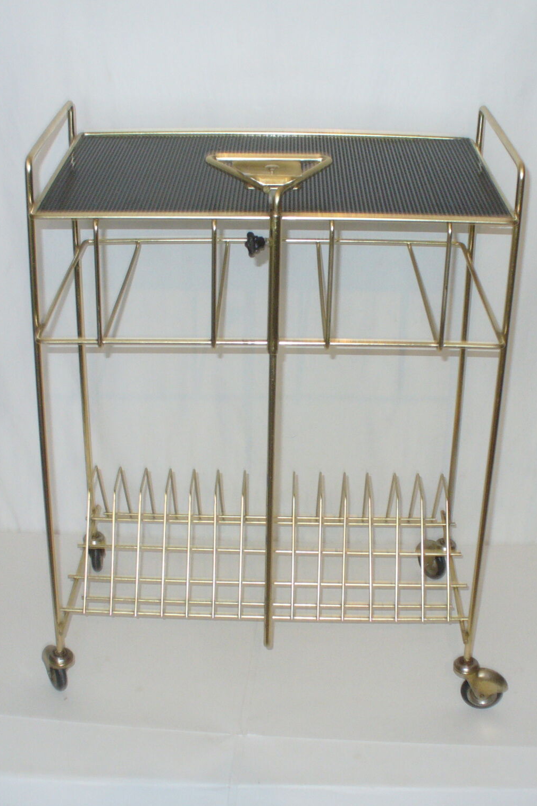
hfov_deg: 25.9
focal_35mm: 52
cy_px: 399
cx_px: 318
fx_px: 1164
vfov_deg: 38.2
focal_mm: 6.1
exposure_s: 1/8
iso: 125
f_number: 2.8
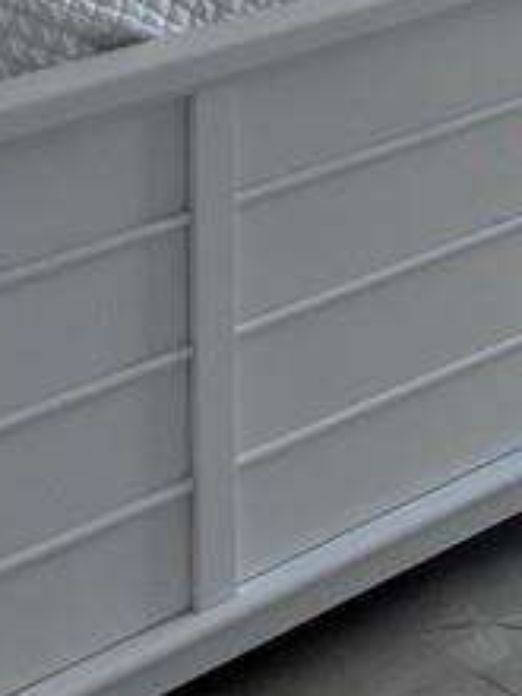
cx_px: 978
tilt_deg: -6.4
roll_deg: -1.0
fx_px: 2433
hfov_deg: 11.3
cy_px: -484
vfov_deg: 14.6
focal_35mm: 121
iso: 50
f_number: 1.5
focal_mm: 5.7
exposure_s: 1/206
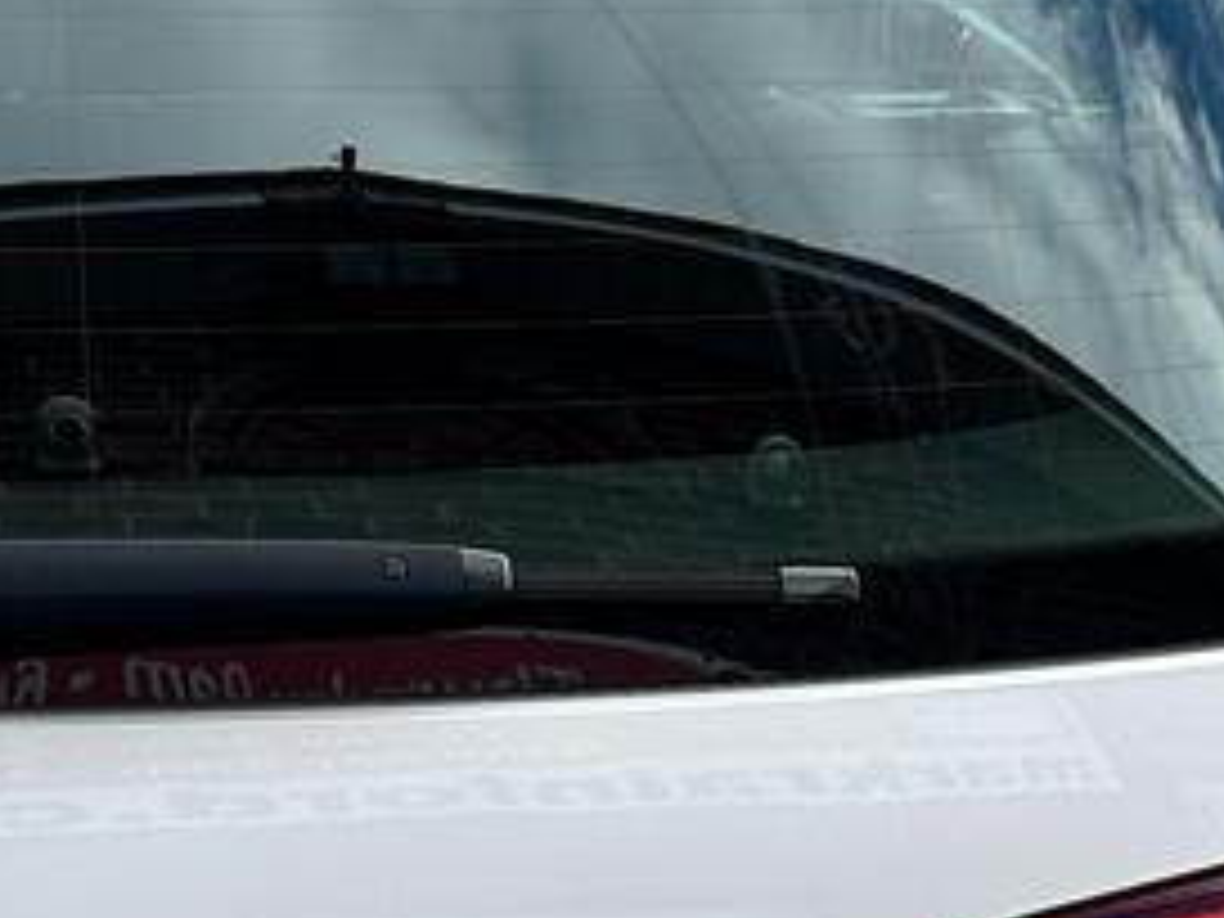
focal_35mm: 113
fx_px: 3996
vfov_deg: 12.9
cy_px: 986
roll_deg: -0.1
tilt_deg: -26.5
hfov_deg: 17.0
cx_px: -22
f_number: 1.78
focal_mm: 6.86
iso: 80
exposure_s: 1/1845
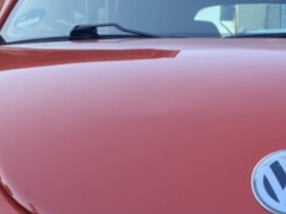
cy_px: 231
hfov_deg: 17.3
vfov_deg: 13.1
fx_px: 917
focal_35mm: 111
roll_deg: +0.1
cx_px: 291
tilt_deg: -6.6
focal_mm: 4.25
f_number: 1.8
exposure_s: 1/387
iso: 32
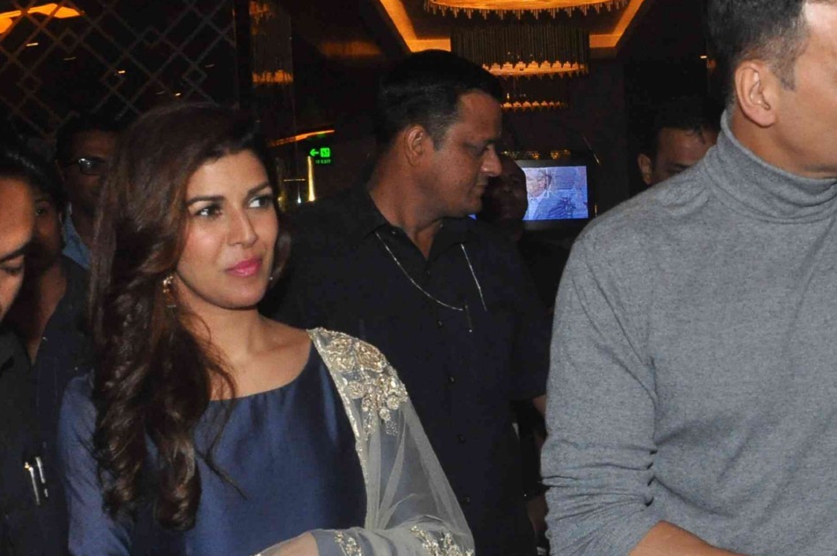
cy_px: 360
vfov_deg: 21.1
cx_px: 818
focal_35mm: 64
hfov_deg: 29.6
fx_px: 1486
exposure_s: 1/200
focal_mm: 18
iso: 1250
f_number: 10
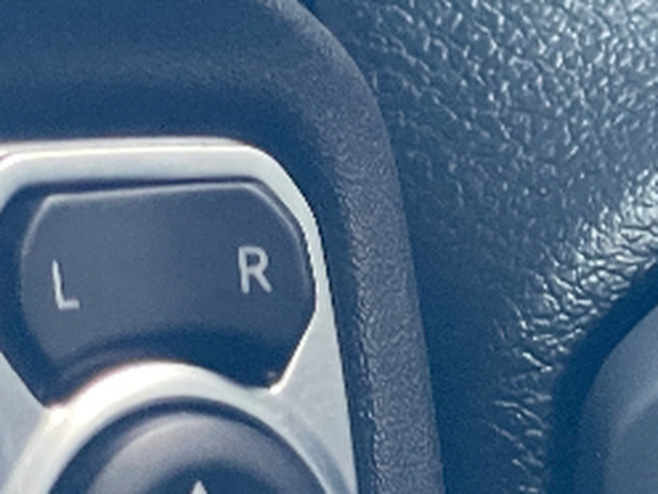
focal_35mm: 215
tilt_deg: -5.8
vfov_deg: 6.9
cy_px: 483
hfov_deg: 8.8
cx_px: 1231
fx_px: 4087
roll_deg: +1.5
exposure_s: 1/122
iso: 200
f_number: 2
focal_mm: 6
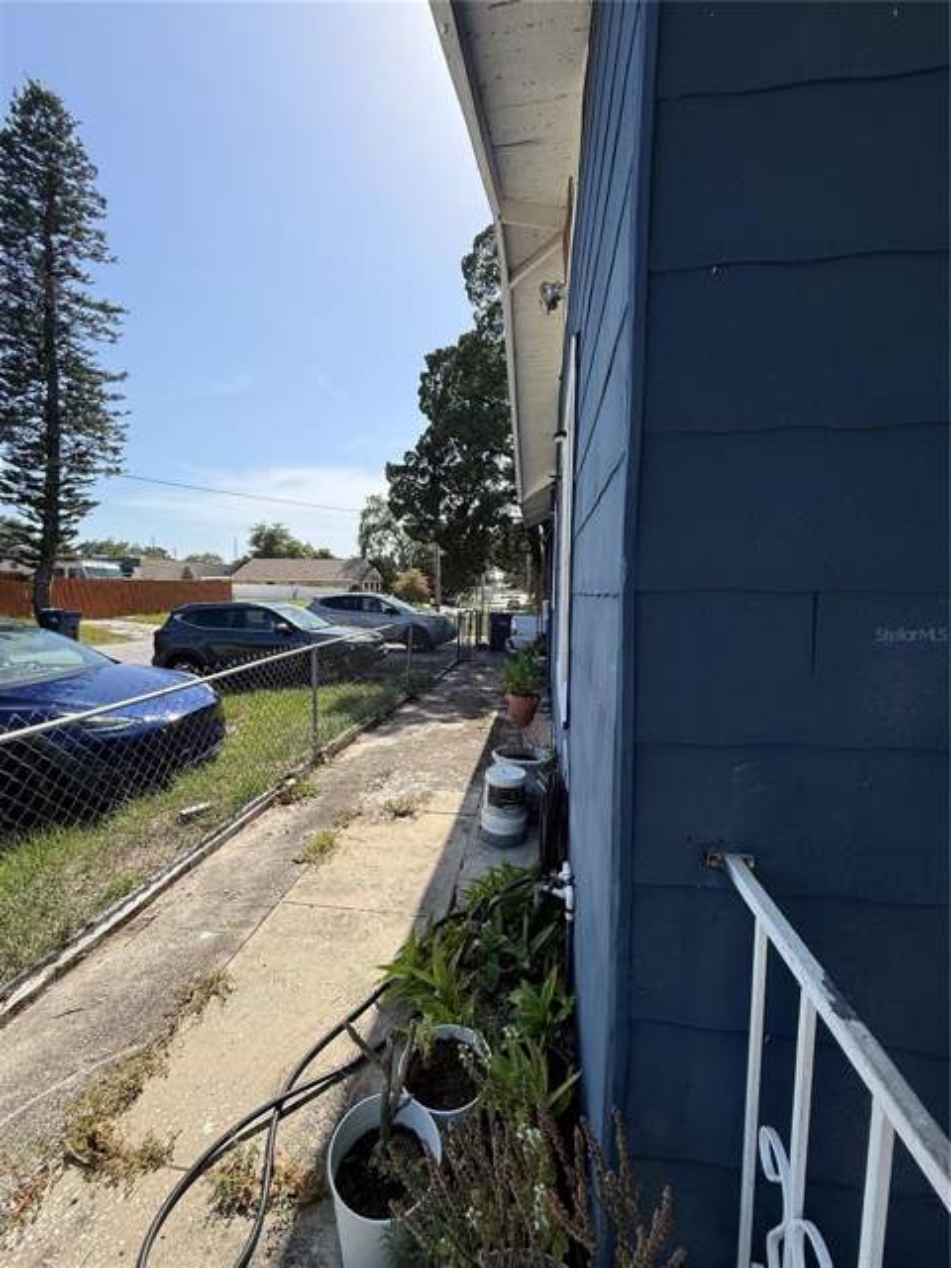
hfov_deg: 85.7
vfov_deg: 102.1
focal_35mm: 14
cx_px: 476
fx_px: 513
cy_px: 634
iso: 64
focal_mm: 2.22
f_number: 2.2
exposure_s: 1/1745
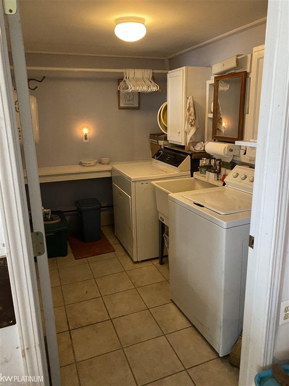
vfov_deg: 67.3
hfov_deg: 53.1
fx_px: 289
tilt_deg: -12.5
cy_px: 193
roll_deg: +0.7
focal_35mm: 26
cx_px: 144
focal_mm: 4.25
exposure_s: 1/30
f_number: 1.8
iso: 500
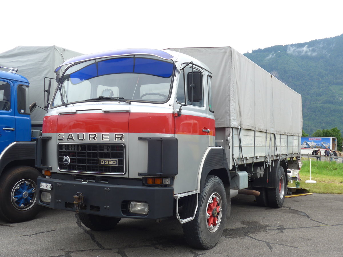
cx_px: 172
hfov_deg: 47.9
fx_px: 386
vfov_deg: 36.8
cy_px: 128
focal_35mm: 39
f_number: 2.8
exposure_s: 1/320
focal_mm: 8
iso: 80
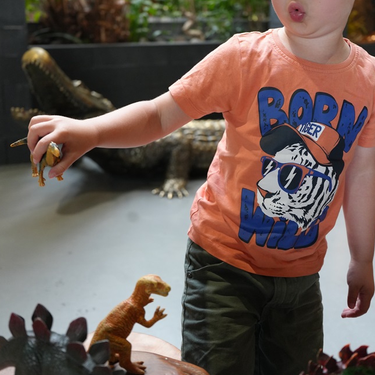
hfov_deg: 36.8
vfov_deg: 36.5
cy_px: 134
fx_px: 564
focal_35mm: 46
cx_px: 189
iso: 2500
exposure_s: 1/160
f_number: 4
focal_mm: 35
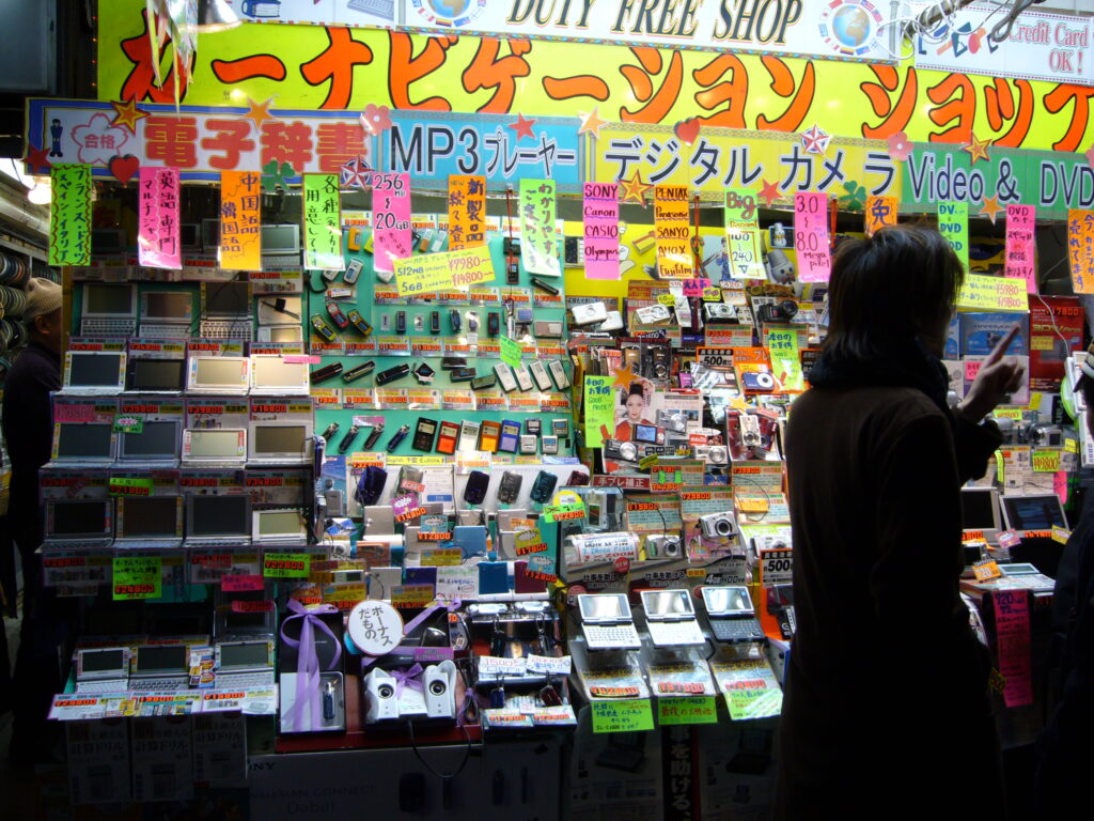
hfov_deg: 51.4
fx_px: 1138
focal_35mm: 36
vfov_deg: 39.7
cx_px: 547
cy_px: 410
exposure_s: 1/60
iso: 80
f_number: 2.9
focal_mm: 6
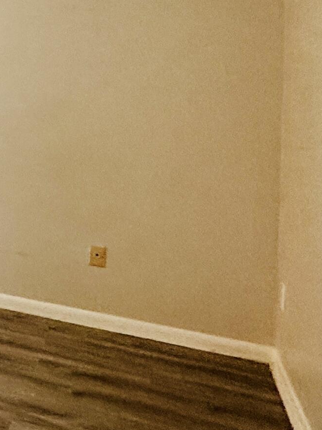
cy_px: 105
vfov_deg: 38.6
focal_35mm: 48
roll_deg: -0.9
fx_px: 595
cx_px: -397
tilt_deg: -0.5
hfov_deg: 16.7
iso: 320
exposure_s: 1/60
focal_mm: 2.22
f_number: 2.2
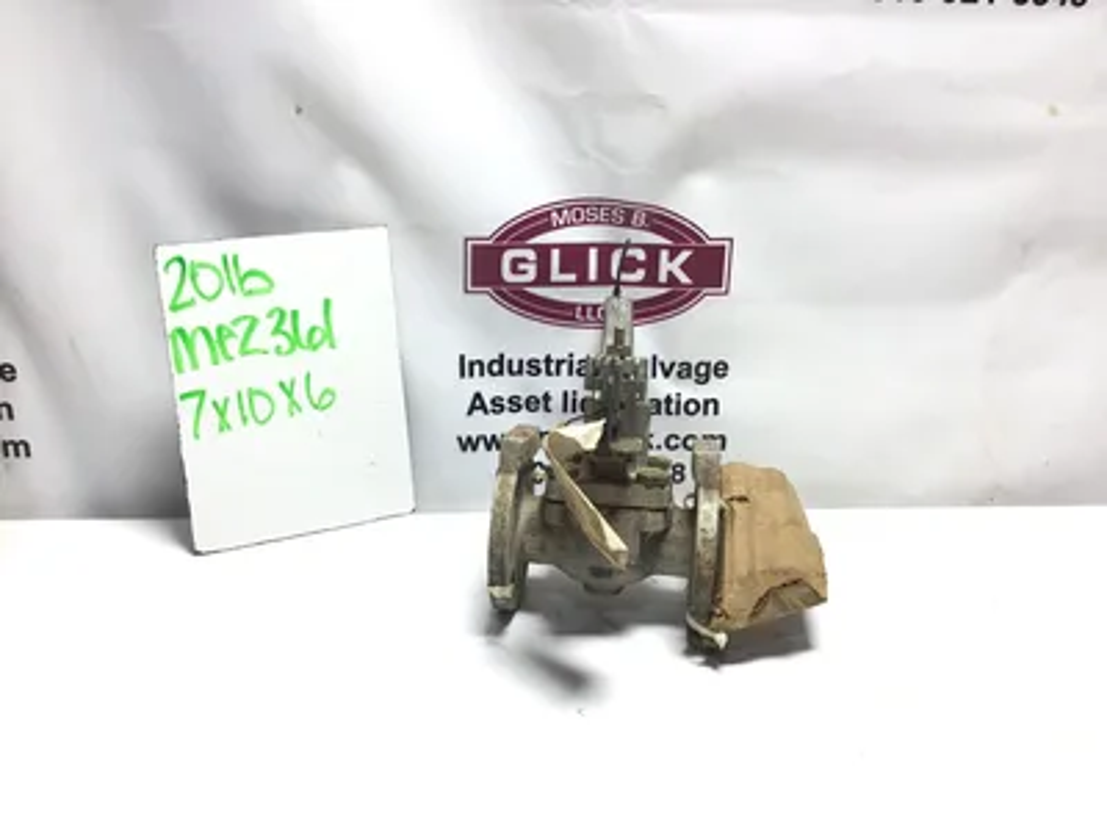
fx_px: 991
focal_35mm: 31
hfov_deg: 58.4
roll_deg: -0.7
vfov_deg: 45.4
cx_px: 554
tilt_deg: -20.1
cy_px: 415
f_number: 2.4
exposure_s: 1/102
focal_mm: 3.3
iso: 25
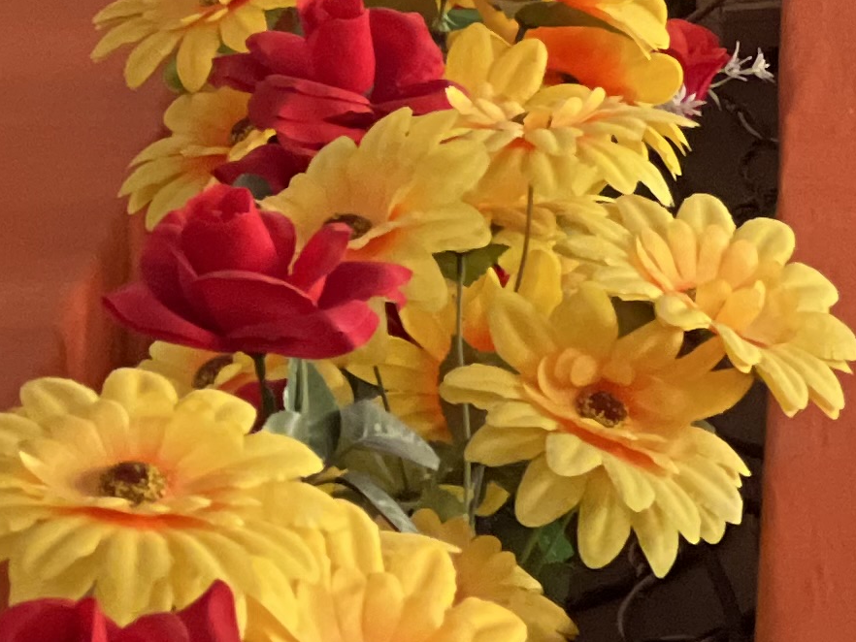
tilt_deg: -5.5
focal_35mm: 352
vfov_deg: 4.2
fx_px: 8707
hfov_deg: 5.6
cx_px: 1100
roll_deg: +1.3
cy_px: -549
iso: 320
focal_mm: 9
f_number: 2.8
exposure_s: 1/40
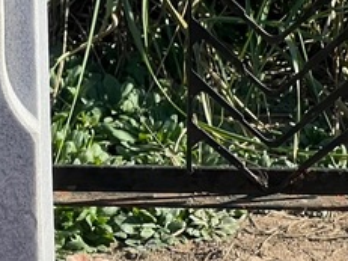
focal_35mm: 267
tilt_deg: -23.8
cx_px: -252
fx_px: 2683
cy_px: 6
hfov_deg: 7.2
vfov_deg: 5.5
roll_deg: +5.3
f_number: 2.8
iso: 32
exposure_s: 1/399
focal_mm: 9
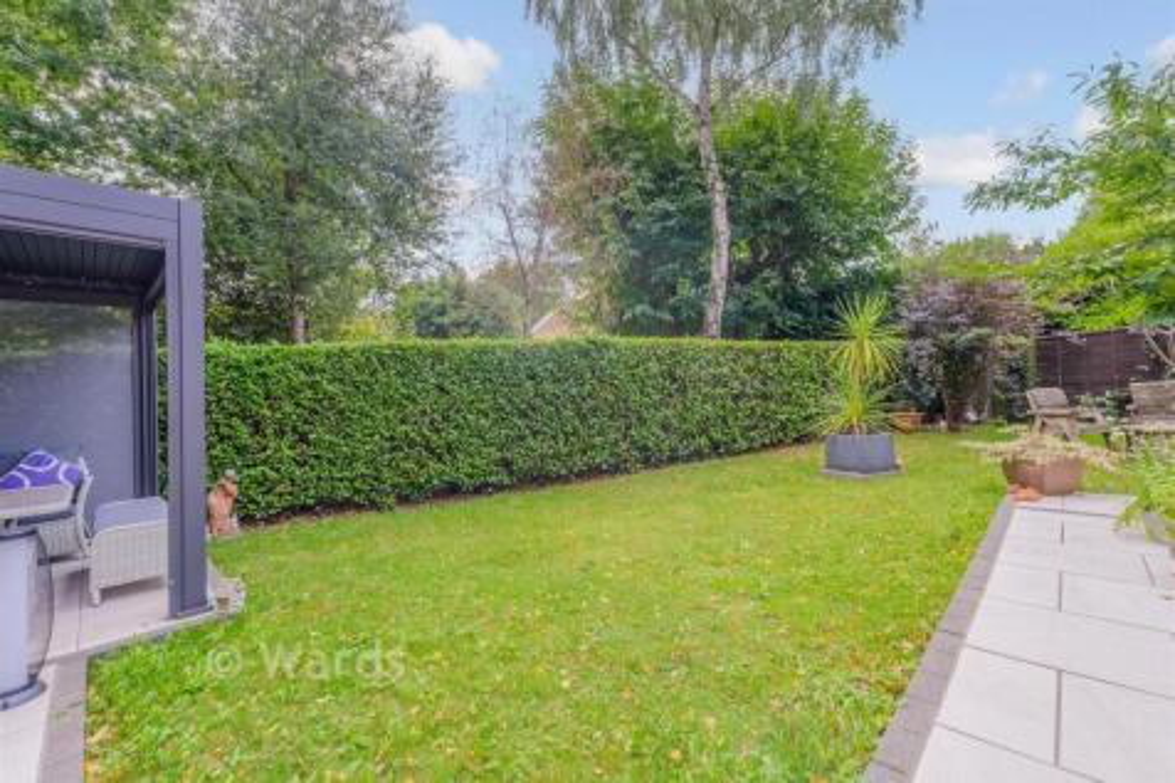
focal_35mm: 14
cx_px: 588
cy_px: 392
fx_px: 457
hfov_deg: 104.3
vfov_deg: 81.2
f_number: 8
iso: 100
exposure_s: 1/60
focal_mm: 14
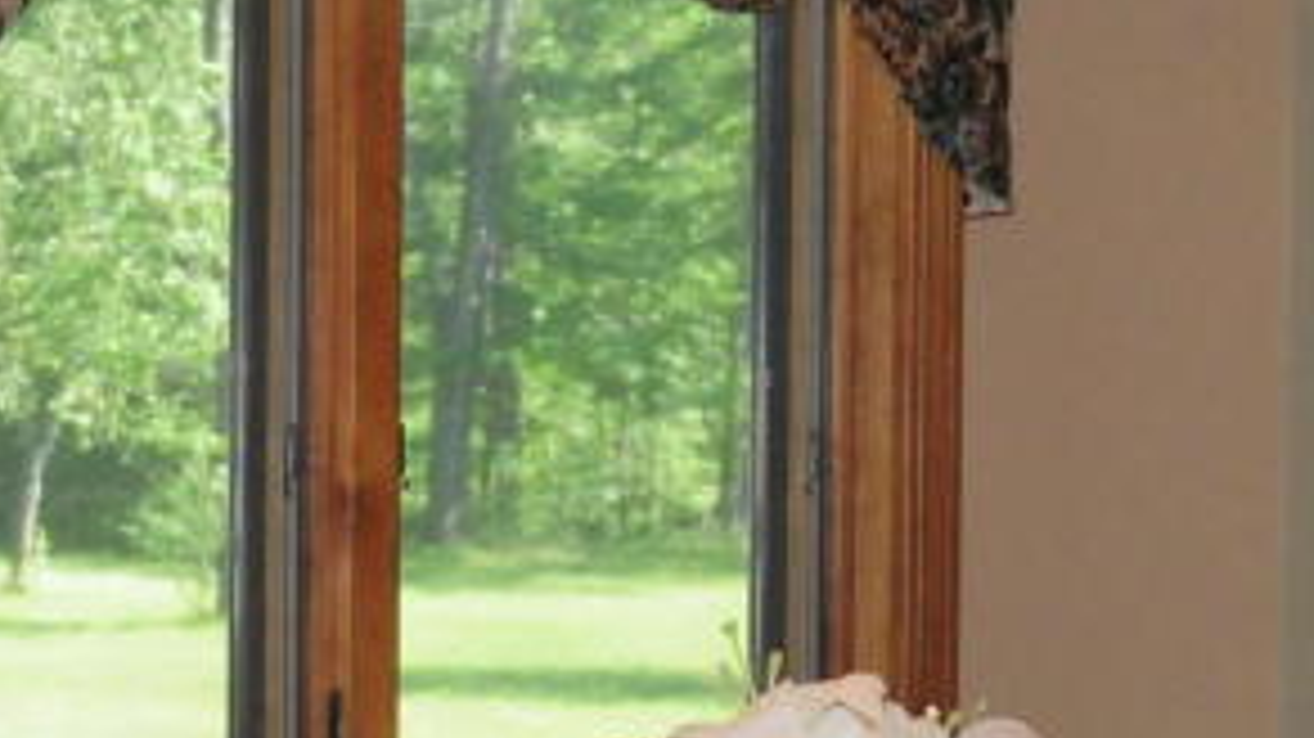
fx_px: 6060
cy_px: 819
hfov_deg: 12.3
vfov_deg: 6.9
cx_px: 207
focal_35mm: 174
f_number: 8
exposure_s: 1/250
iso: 1600
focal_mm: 28
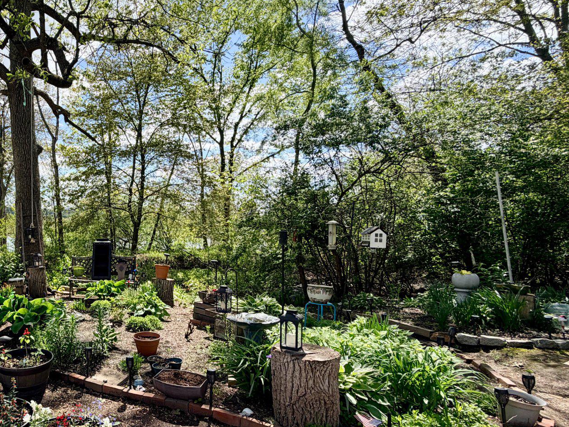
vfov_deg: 58.6
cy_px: 243
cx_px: 115
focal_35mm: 23
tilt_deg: -2.2
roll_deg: +1.1
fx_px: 378
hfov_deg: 67.1
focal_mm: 2.22
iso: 32
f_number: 2.2
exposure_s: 1/770
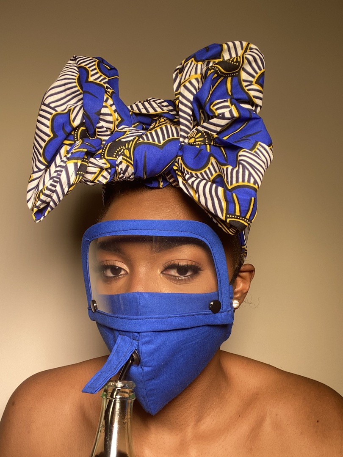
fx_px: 396
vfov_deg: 60.0
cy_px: 228
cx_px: 172
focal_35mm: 30
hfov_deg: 46.8
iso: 80
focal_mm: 2.71
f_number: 2.2
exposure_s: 1/122
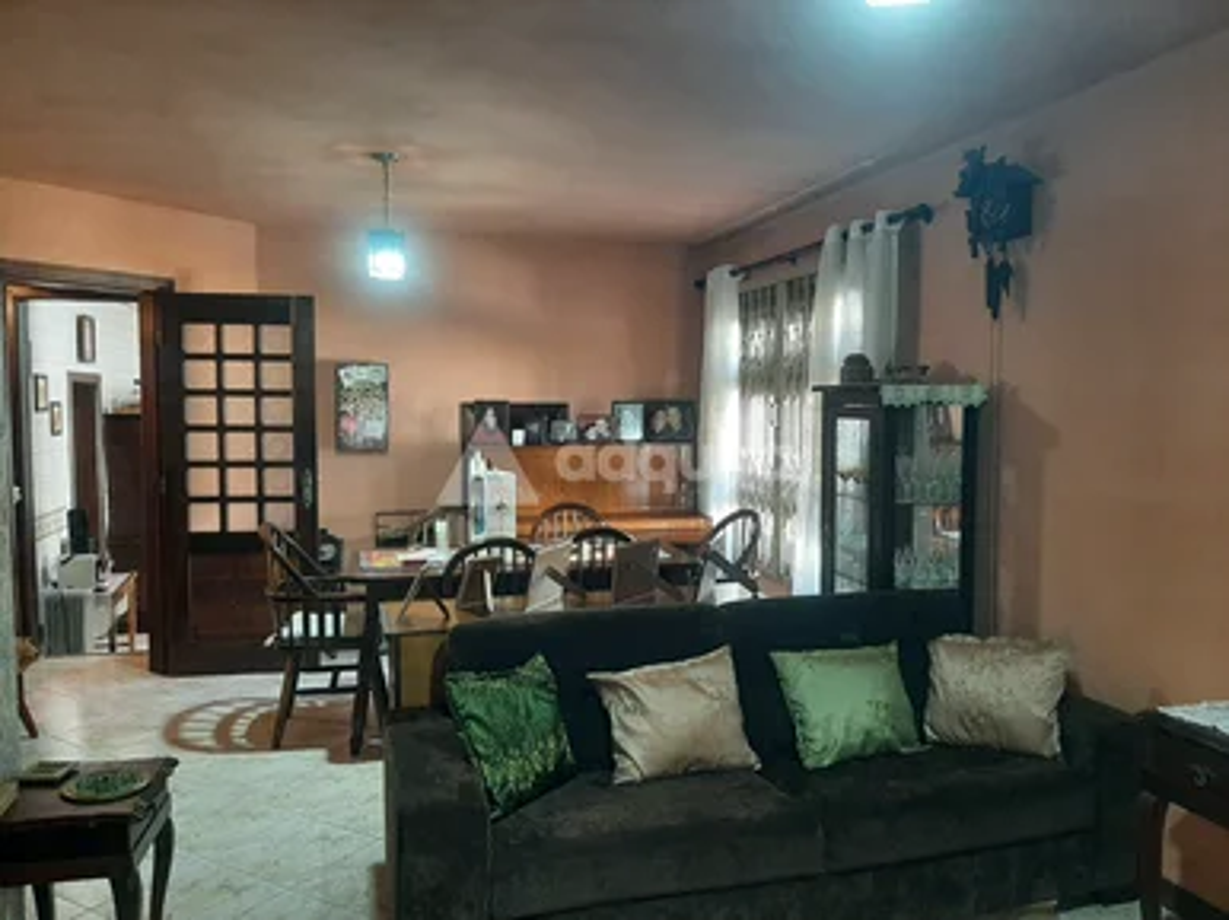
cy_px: 460
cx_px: 614
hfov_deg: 67.3
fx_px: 923
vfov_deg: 53.0
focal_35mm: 26
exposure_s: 1/50
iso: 200
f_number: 1.7
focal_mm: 3.93
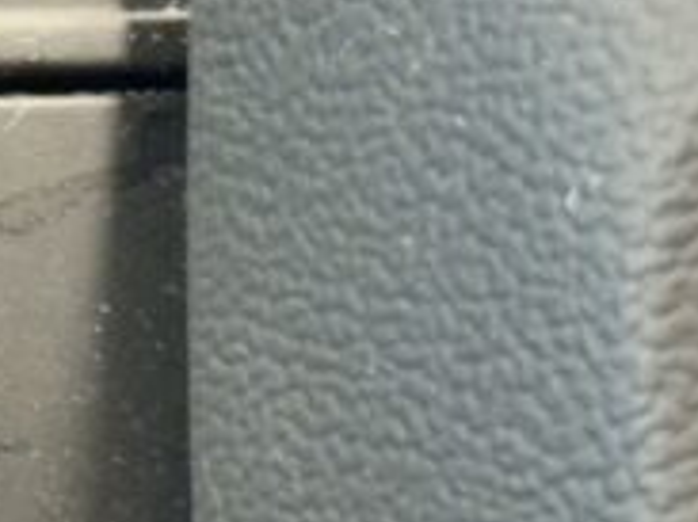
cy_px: 217
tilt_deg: -31.5
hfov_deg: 7.1
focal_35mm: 269
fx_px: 5421
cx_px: -698
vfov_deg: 5.5
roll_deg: +0.8
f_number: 1.78
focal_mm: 6.76
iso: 320
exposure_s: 1/33
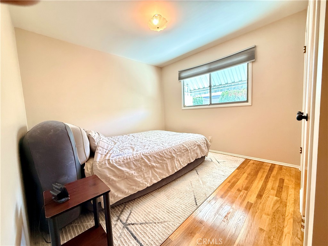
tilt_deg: -4.6
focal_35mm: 14
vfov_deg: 85.7
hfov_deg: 102.1
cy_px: 123
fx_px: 133
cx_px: 164
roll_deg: +3.0
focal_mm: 2.22
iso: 500
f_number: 2.2
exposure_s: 1/120
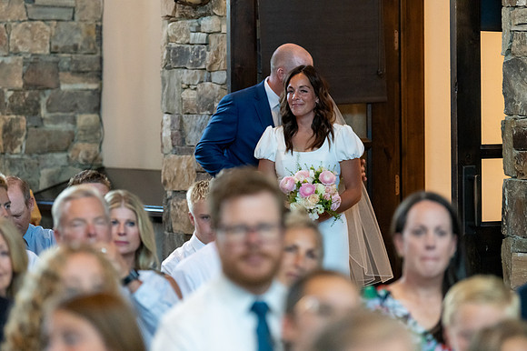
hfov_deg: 11.4
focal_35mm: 180
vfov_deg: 7.6
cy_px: 176
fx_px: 2633
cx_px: 264
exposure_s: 1/400
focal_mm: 150
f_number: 2.8
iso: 3200
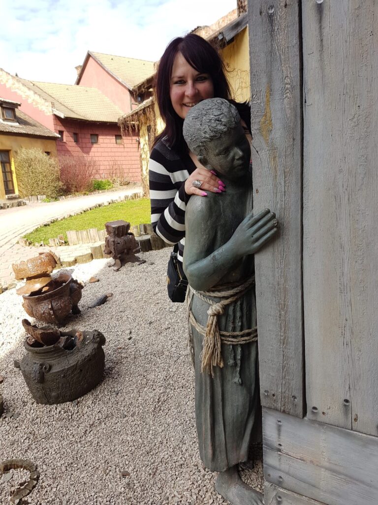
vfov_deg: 67.3
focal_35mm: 26
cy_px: 252
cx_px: 189
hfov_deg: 53.1
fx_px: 379
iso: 40
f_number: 1.7
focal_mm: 4.2
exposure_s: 1/670
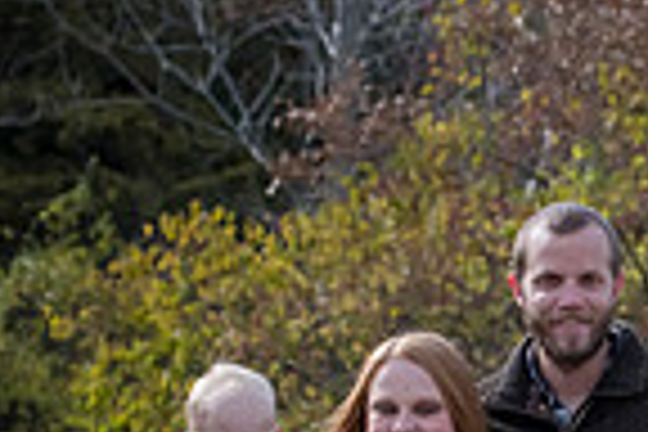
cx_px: 891
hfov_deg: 6.3
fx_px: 5814
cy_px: 745
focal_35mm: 323
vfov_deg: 4.2
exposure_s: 1/1000
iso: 400
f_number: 5.6
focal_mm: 80
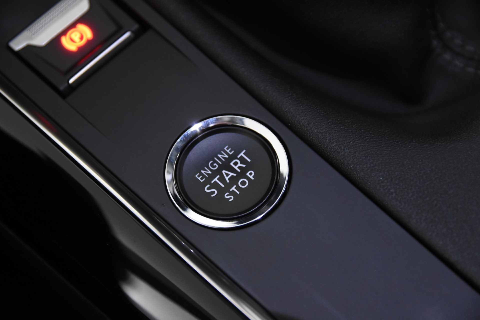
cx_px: 240
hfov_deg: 26.0
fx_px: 1040
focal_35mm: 78
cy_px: 160
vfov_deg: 17.5
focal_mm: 52
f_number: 3.8
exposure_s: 1/80
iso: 3600
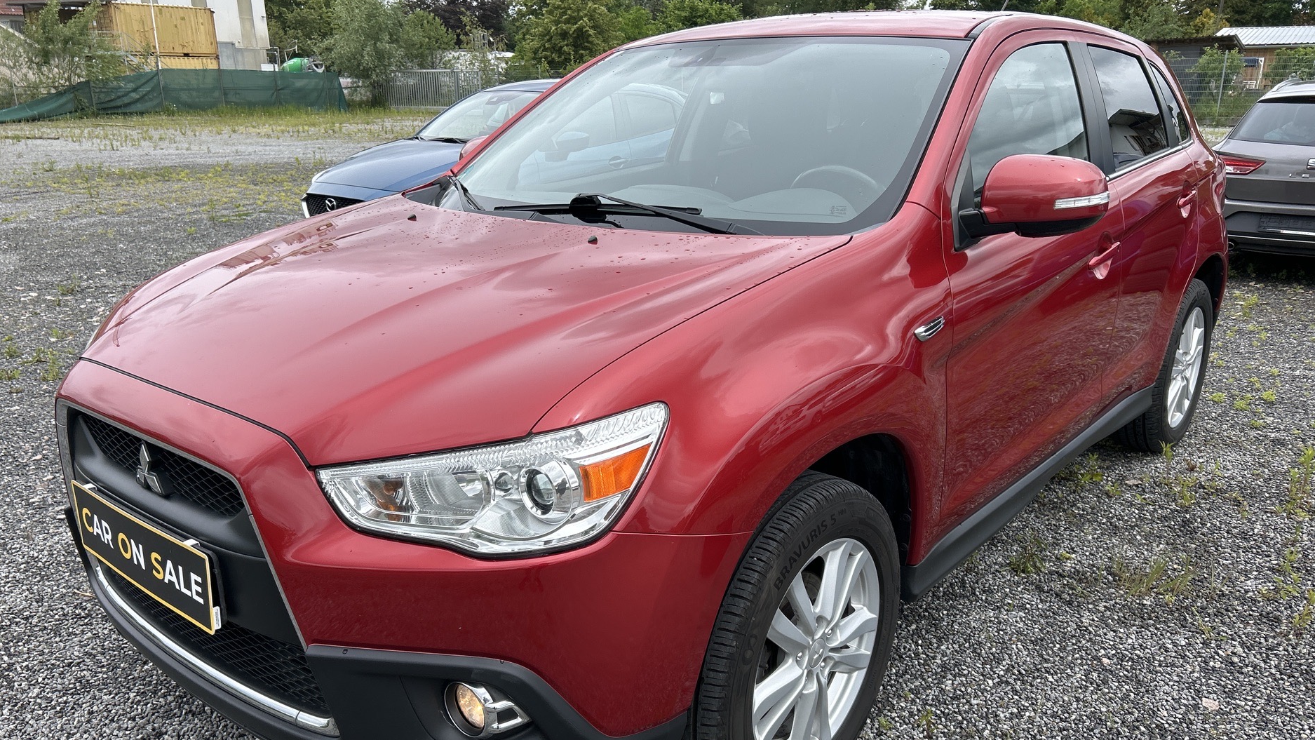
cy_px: 420
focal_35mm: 29
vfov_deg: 40.1
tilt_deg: -18.3
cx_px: 659
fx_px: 1011
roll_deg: +1.3
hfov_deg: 66.1
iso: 50
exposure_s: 1/1724
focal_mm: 5.7
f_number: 1.5
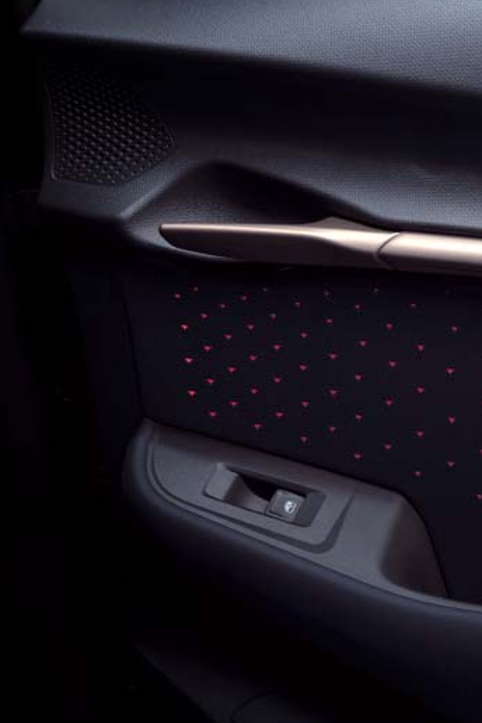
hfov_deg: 14.2
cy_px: 357
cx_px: 586
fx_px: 1868
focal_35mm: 93
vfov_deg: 21.9
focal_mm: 48
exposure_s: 1/1.67
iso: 800
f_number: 14
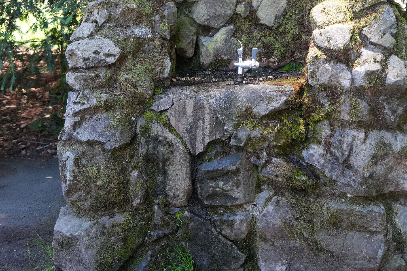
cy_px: 14
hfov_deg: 21.2
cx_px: 238
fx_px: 1085
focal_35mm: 96
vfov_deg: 14.1
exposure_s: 1/100
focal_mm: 50
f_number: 4.5
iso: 640
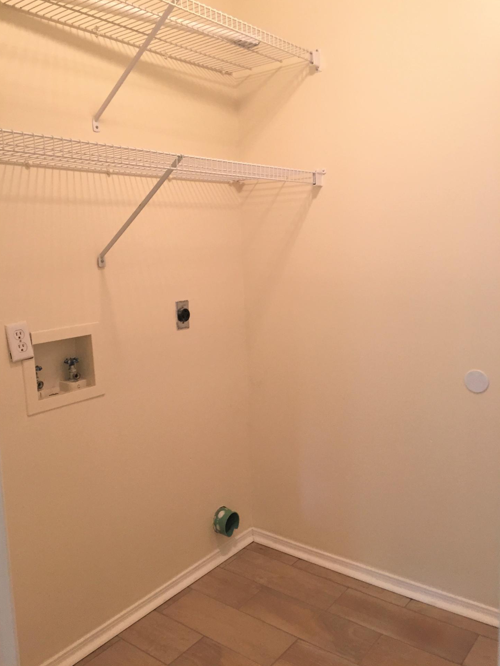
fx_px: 578
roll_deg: +1.8
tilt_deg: -7.8
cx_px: 243
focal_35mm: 30
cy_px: 325
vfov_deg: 60.0
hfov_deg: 46.8
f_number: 2.2
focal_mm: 4.15
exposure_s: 1/30
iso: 100
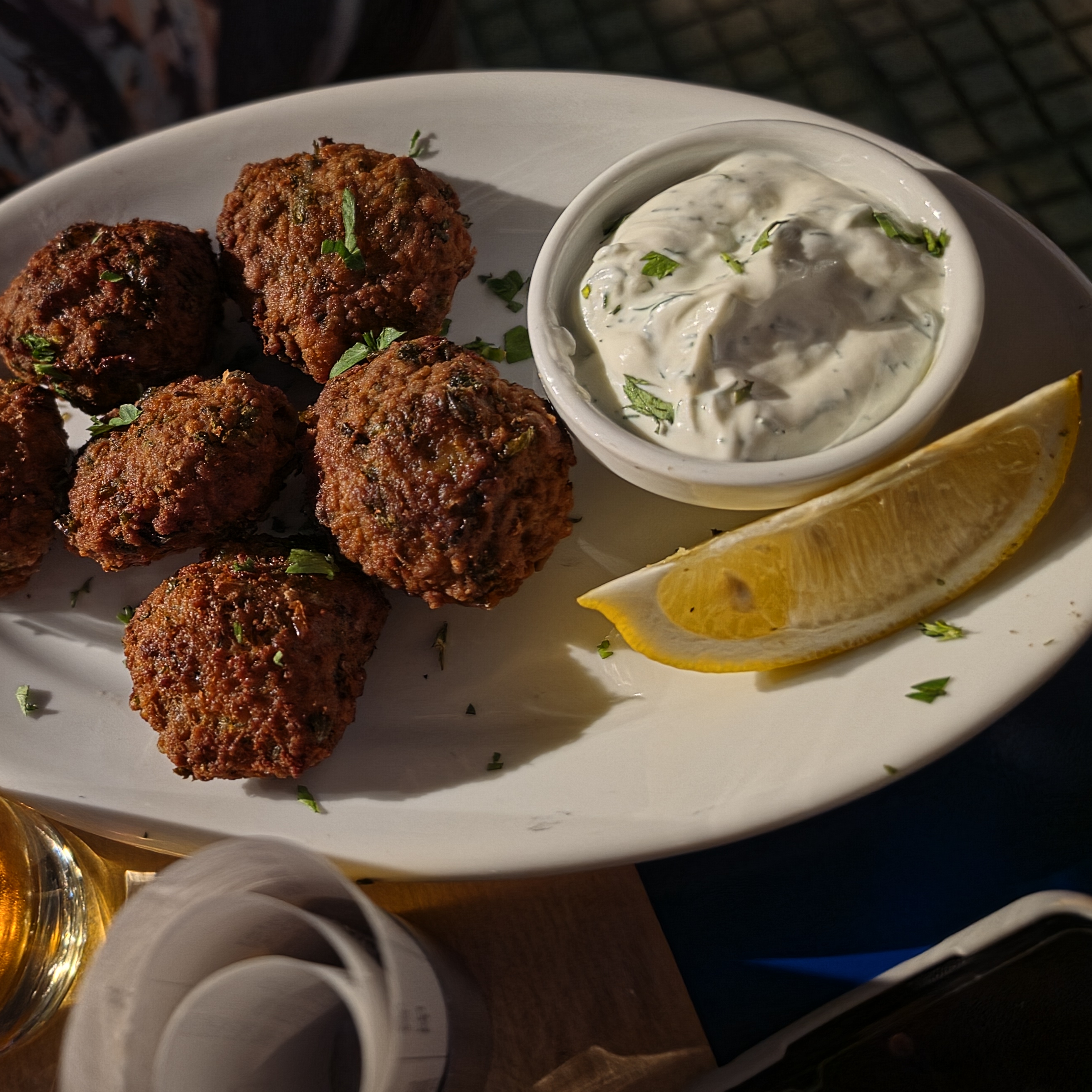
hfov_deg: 50.2
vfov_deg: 52.4
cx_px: 263
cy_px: 487
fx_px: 1106
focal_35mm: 31
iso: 800
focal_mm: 6.5
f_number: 1.4
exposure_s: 1/9.24
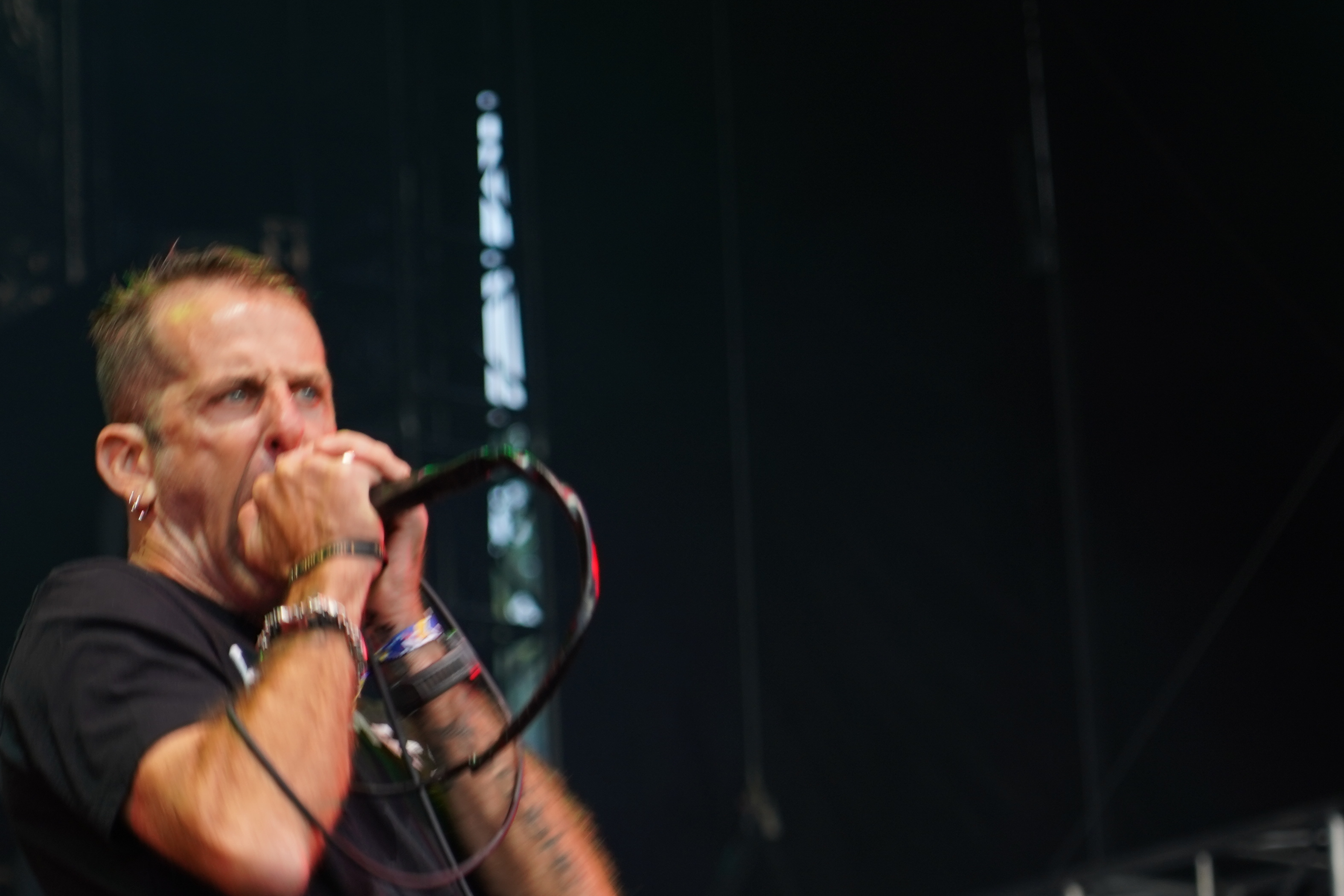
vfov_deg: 6.9
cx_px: 404
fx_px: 7466
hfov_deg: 10.3
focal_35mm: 200
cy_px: 751
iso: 250
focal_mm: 105
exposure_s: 1/125
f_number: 4
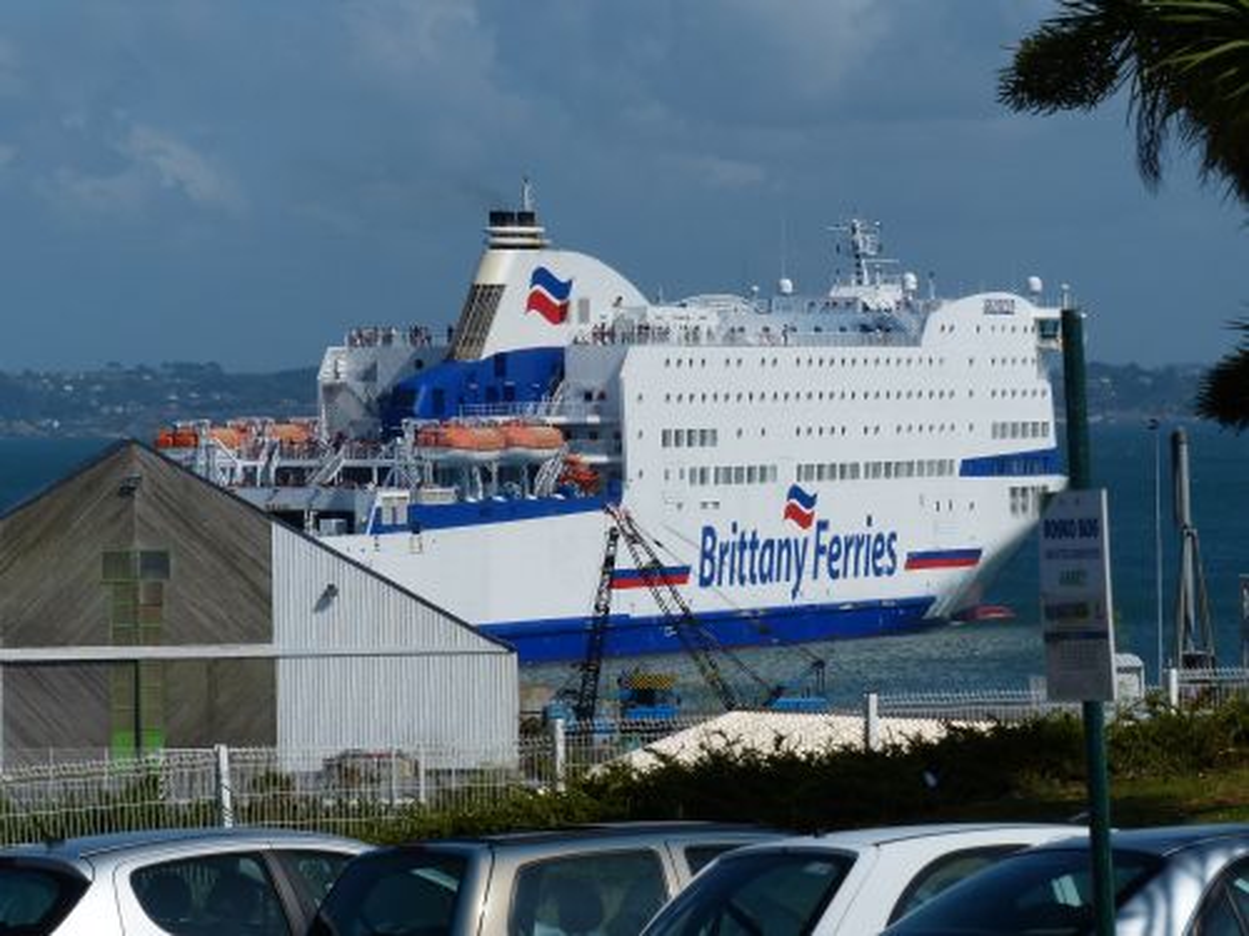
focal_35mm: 228
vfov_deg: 6.5
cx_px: 624
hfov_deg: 8.7
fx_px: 8227
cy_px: 468
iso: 100
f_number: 5.6
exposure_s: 1/1600
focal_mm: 41.1
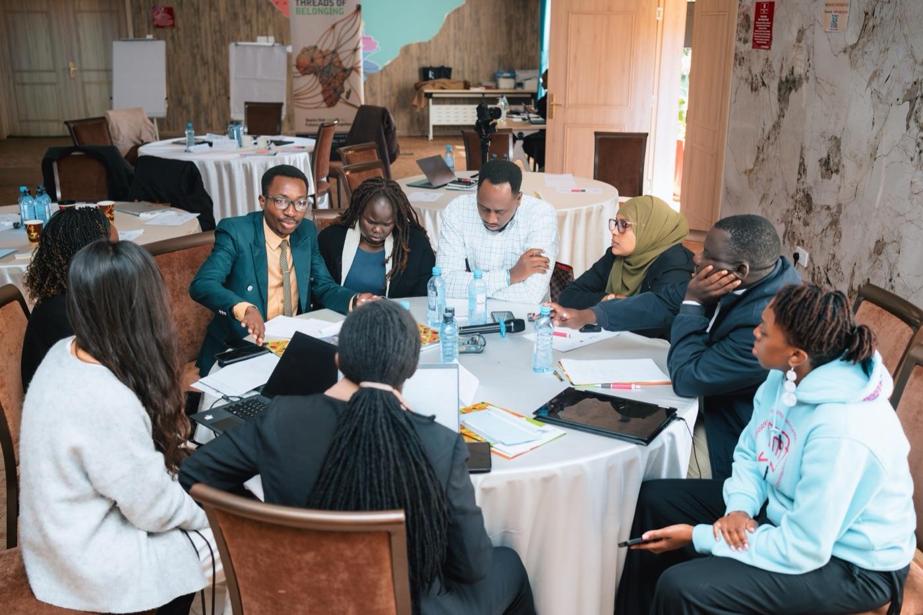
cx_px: 462
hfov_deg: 54.4
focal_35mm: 35
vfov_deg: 37.8
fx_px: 897
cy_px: 308
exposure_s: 1/160
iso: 800
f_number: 3.2
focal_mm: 35
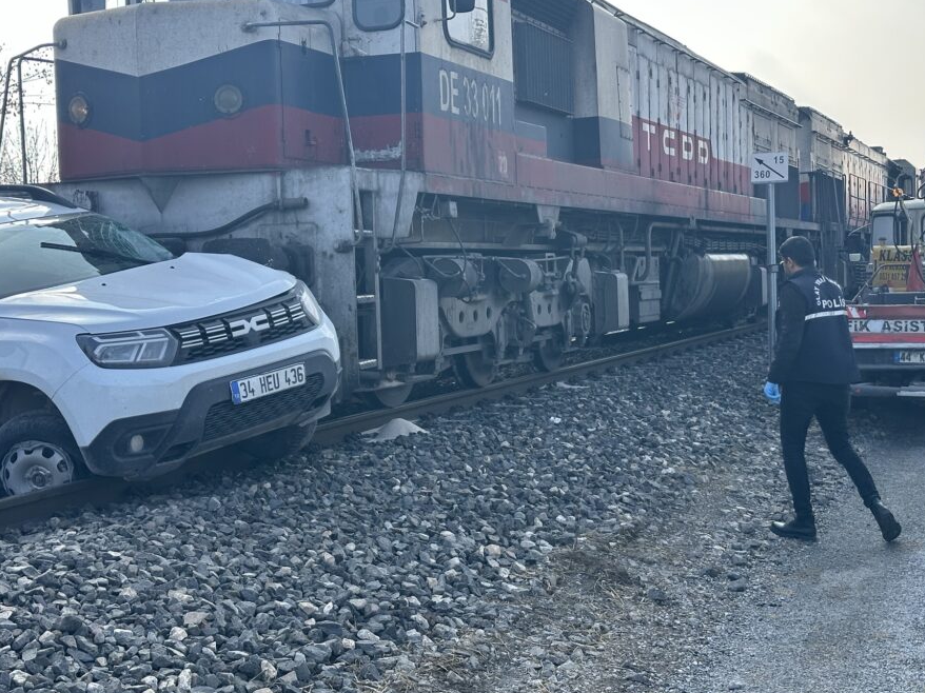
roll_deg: +1.6
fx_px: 1496
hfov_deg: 34.4
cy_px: 298
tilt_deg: +0.0
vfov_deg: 26.1
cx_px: 451
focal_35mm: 56
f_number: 1.78
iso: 64
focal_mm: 6.86
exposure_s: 1/1565
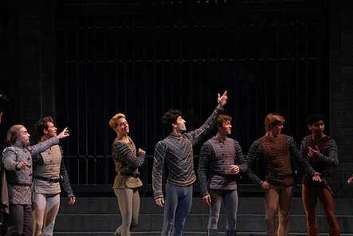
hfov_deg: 8.7
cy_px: 135
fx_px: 2325
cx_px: 135
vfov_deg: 5.8
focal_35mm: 237
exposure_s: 1/400
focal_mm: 181
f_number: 13
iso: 16000
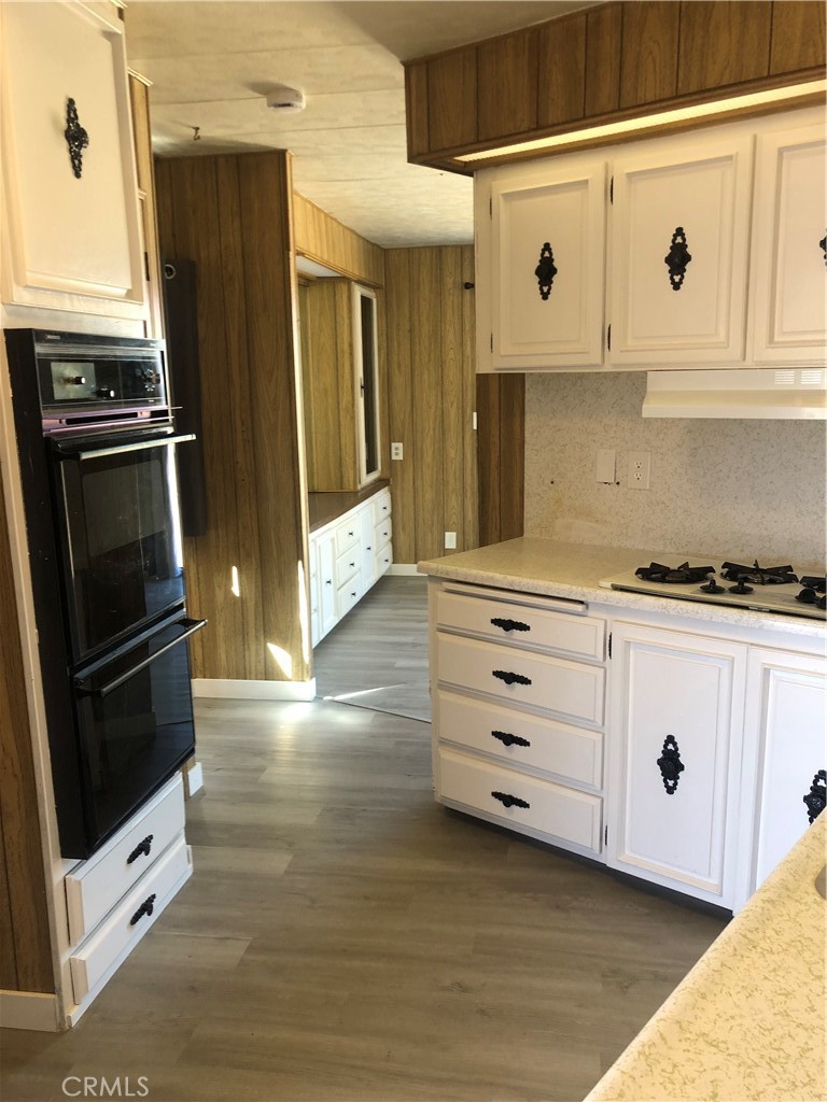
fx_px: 892
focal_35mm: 28
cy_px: 551
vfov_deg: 63.4
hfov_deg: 49.7
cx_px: 414
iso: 40
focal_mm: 4
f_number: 1.8
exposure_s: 1/24
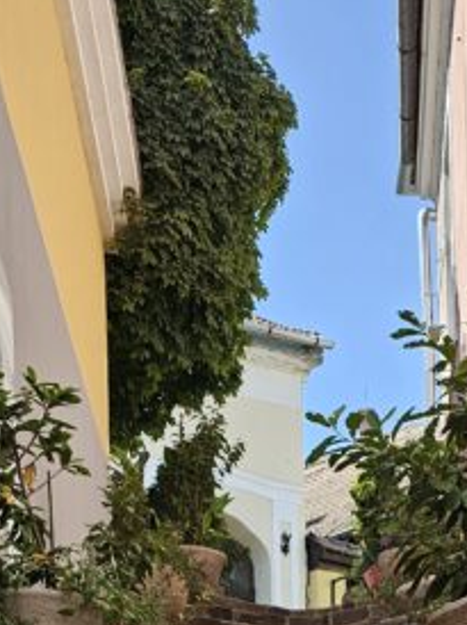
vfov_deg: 19.1
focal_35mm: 86
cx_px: 362
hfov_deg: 17.0
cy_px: 1015
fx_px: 1549
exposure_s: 1/419
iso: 20
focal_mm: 6.3
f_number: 1.7
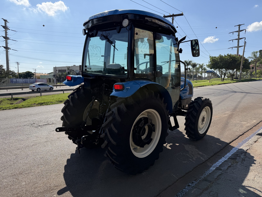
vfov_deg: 56.8
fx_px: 182
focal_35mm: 24
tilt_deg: -5.2
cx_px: 131
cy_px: 98
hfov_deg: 71.6
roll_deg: -0.3
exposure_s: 1/4975
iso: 80
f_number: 1.78
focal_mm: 6.76
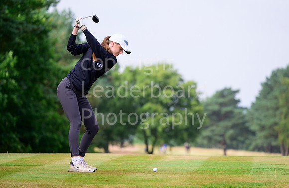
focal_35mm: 259
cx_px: 148
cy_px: 99
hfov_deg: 8.0
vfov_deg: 5.2
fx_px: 2063
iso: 500
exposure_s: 1/1250
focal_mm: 250
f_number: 5.6
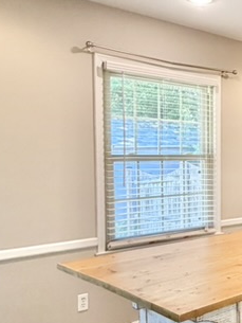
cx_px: 276
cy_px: 186
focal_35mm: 47
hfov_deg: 27.8
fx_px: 438
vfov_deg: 40.3
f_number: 2.2
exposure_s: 1/120
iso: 320
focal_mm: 2.22
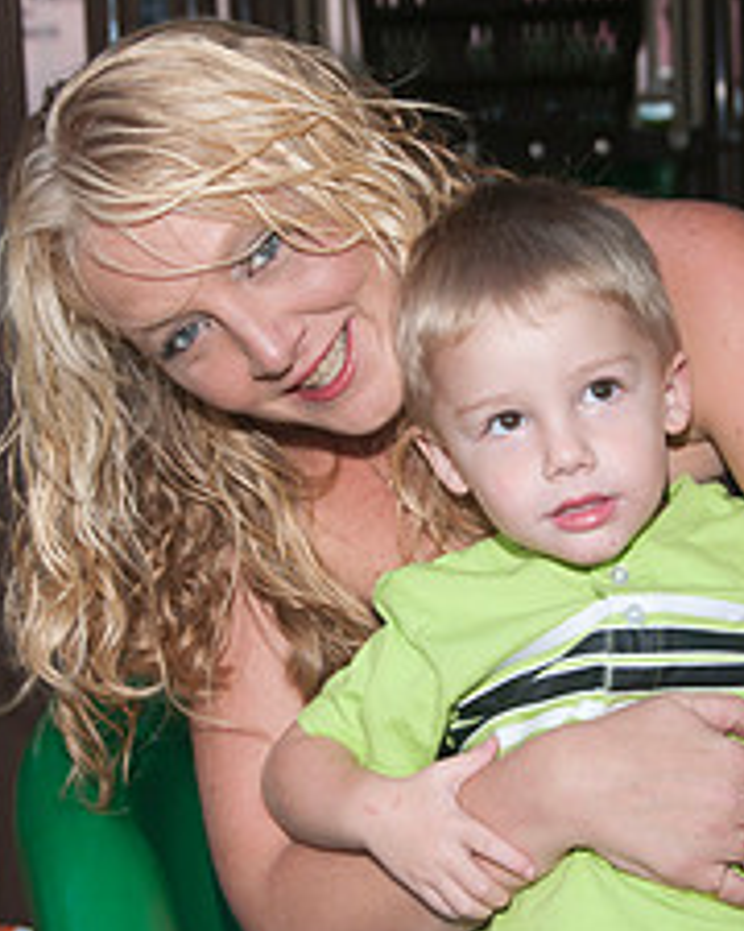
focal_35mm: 107
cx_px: 453
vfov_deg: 17.9
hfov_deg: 14.4
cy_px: 422
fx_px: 2945
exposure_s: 1/60
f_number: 6.3
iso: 200
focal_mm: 38
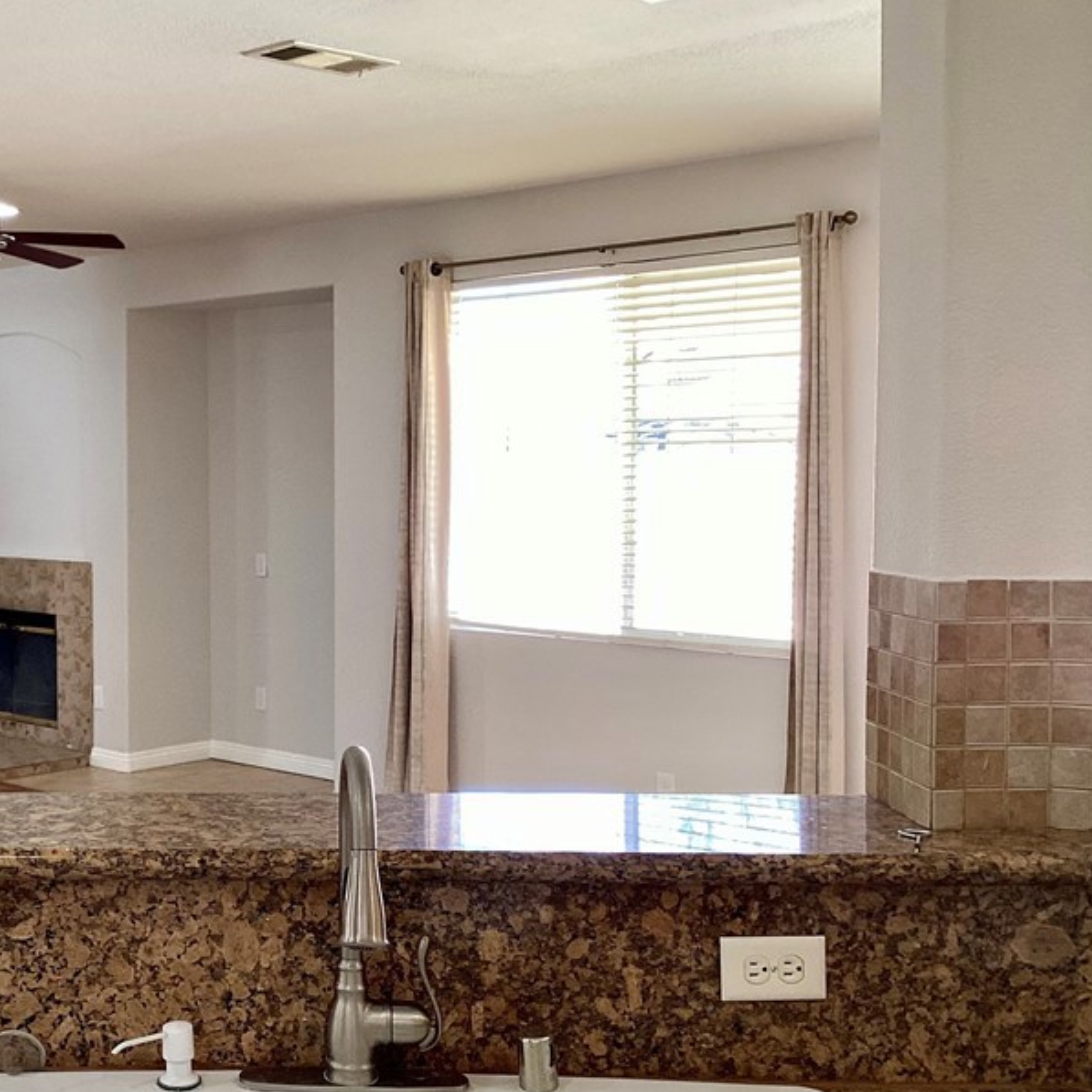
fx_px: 1677
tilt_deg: -3.7
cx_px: 201
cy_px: 556
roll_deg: -1.0
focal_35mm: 47
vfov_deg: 36.1
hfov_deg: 34.8
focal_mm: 3.3
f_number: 2.4
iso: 80
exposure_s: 1/60
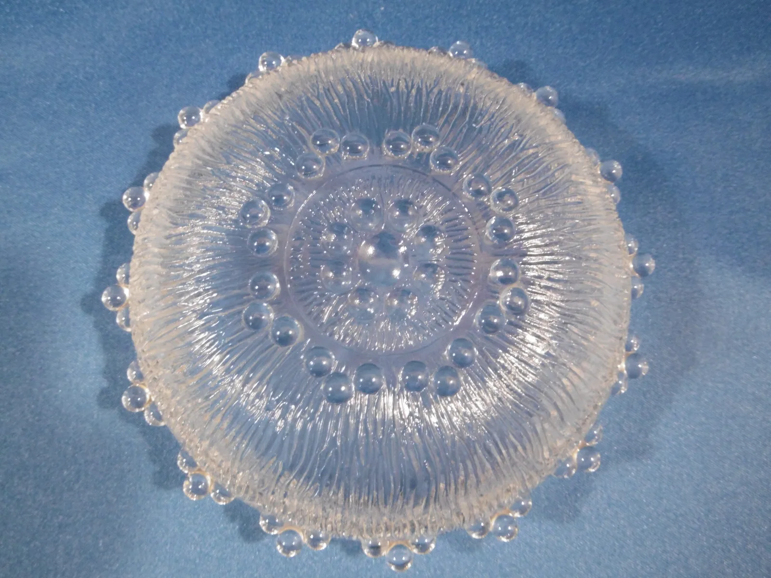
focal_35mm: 38
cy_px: 289
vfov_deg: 37.7
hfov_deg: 49.0
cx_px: 386
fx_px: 846
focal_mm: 6.8
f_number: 3.7
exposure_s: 1/13
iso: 400
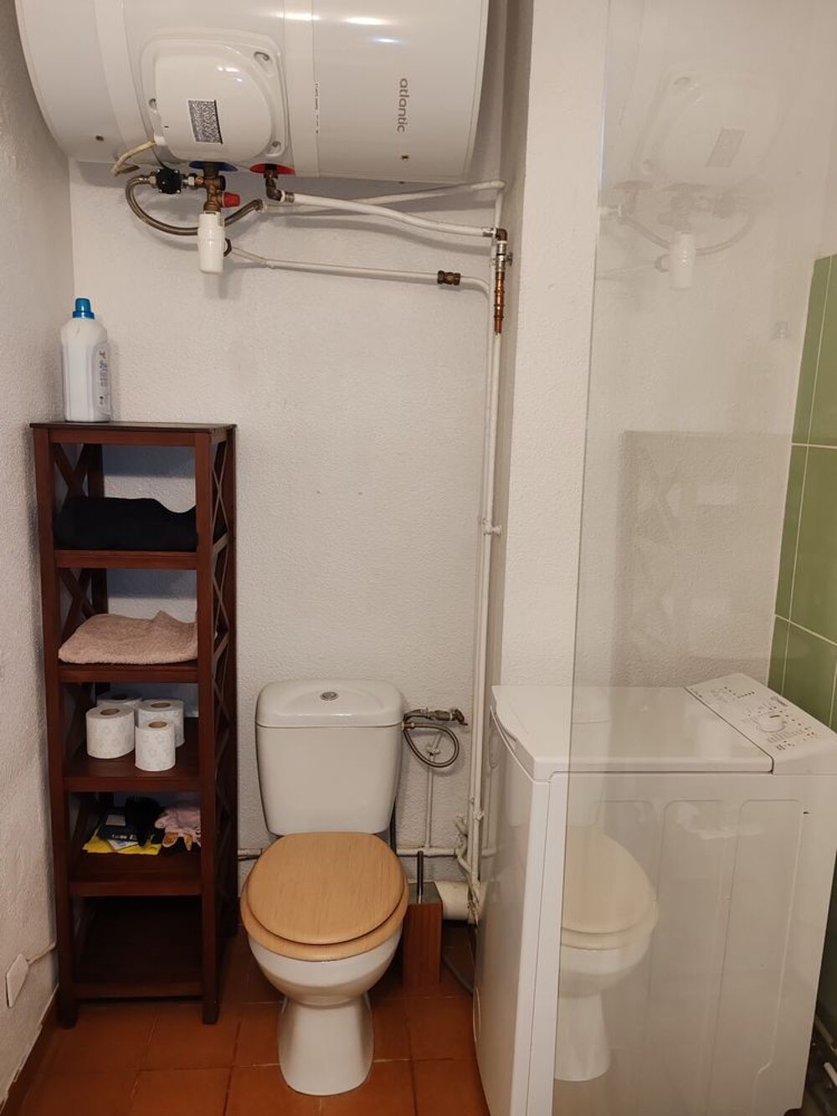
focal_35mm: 27
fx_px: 870
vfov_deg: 65.3
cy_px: 558
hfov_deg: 51.4
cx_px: 418
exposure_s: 1/50
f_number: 1.9
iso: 2000
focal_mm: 6.12
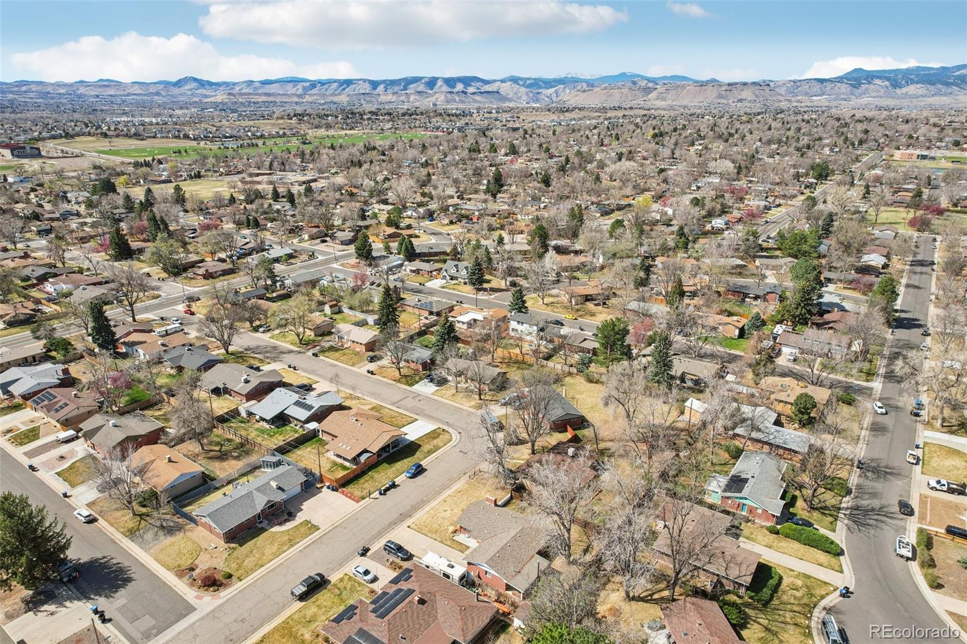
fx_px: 591
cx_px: 484
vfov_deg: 57.2
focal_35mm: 22
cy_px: 322
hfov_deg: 78.6
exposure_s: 1/1500
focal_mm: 8.4
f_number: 2.8
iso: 120
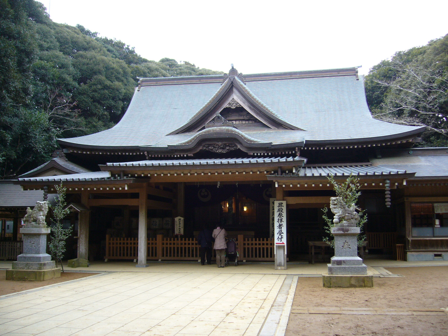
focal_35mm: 35
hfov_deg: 52.6
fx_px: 453
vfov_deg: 40.7
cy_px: 168
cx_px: 224
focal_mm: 5.8
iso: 100
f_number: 2.8
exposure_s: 1/30
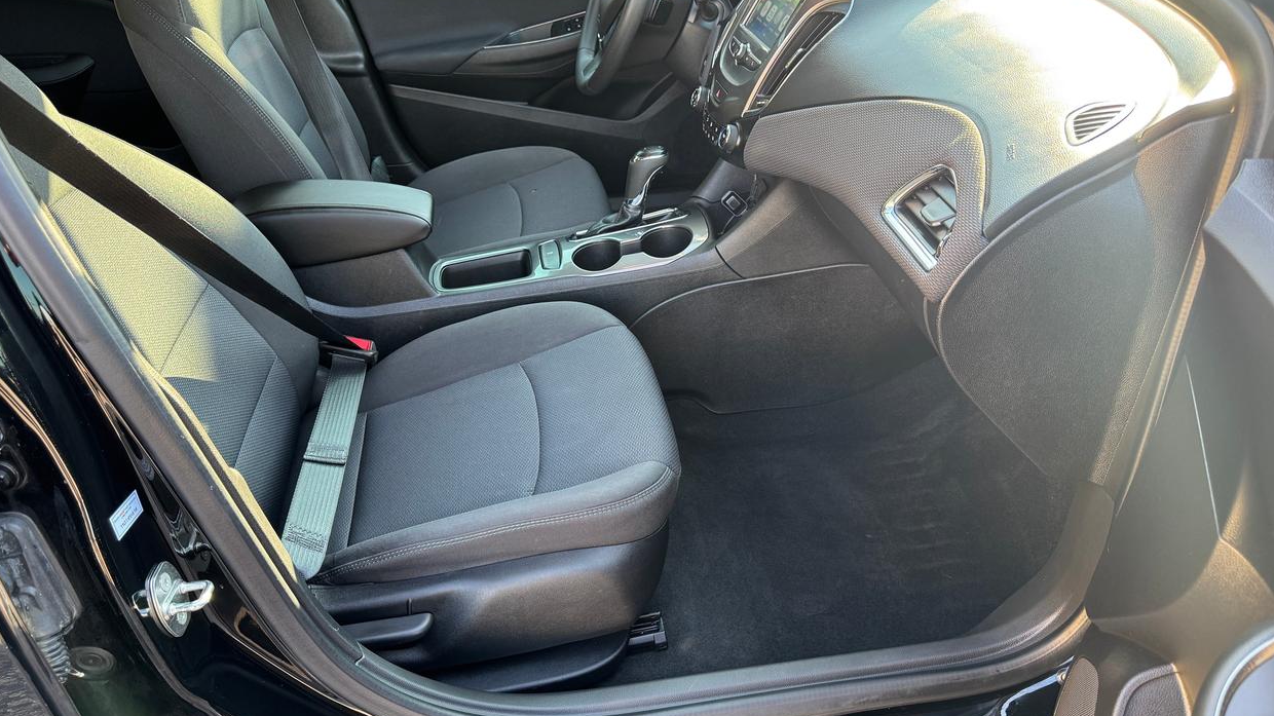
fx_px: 912
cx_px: 619
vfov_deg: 42.8
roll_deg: +3.9
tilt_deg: -33.7
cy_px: 384
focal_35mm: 27
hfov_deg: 69.9
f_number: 1.78
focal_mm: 6.76
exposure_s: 1/121
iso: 200
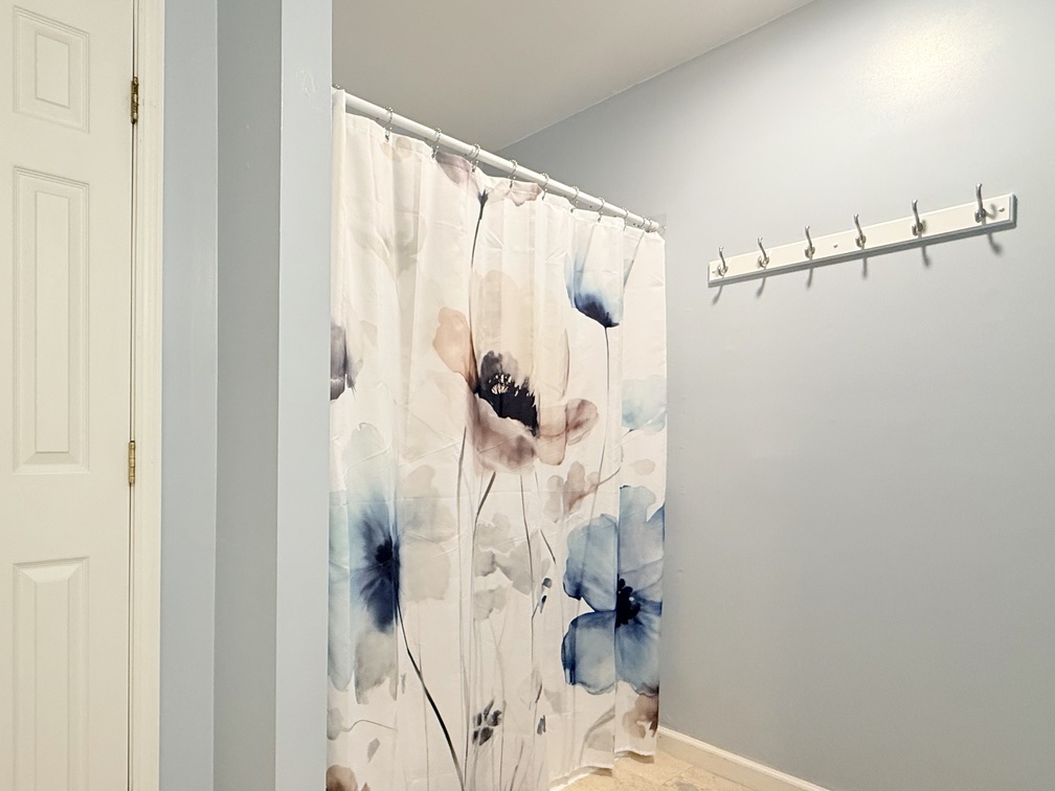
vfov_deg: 65.7
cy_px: 452
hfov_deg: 78.5
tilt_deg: -0.1
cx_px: 335
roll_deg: -0.4
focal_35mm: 20
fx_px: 610
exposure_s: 1/60
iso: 200
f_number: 2.2
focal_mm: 2.22
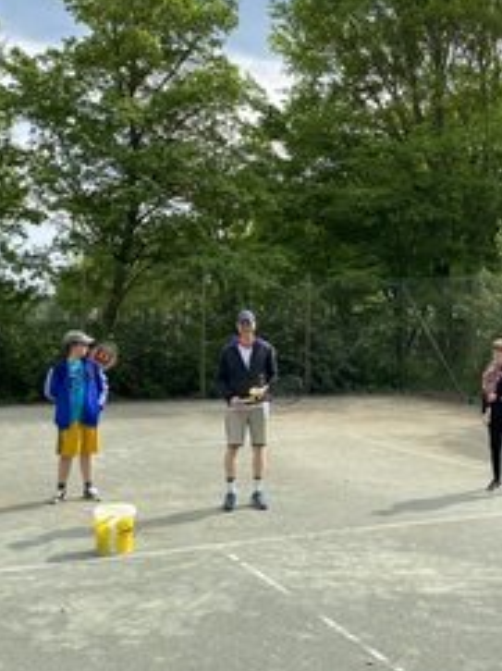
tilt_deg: +1.3
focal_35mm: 43
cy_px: 319
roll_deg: -2.0
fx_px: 833
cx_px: 349
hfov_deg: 33.1
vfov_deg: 43.9
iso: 32
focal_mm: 4.25
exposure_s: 1/1608
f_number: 1.8
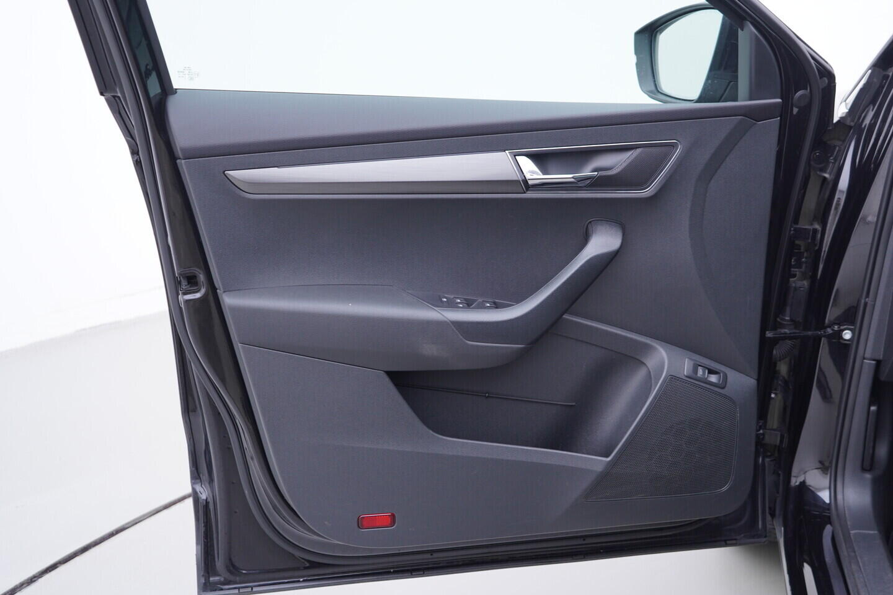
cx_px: 446
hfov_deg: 53.1
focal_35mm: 36
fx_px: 893
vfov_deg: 36.9
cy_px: 298
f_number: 2.8
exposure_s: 1/40
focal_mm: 24
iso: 125
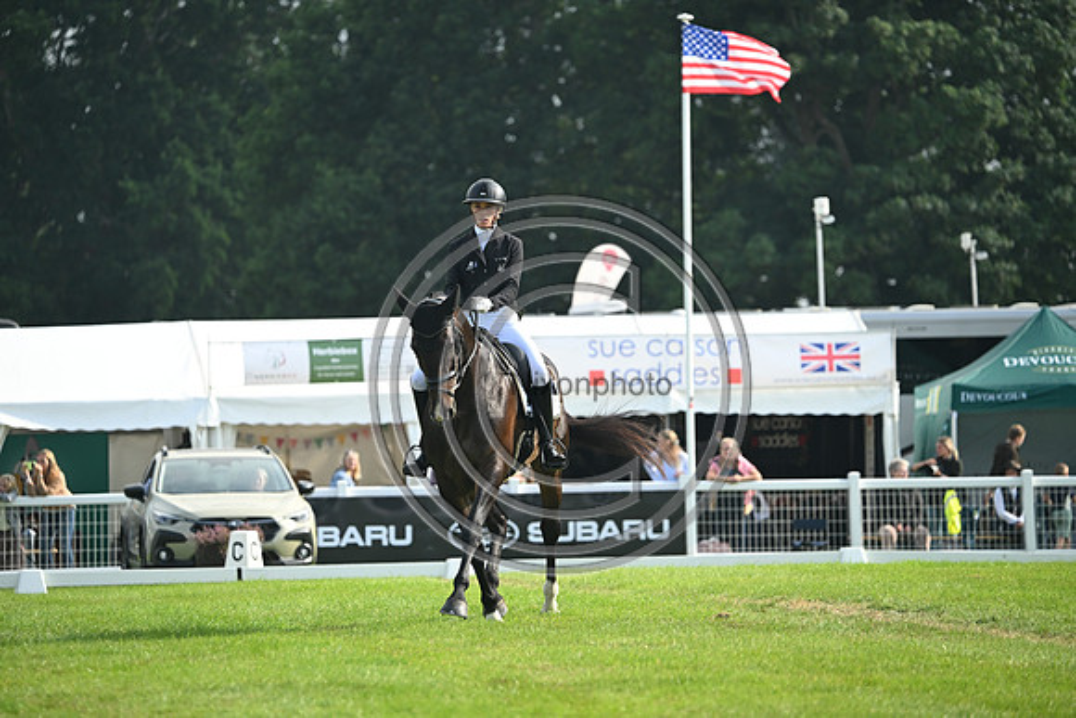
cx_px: 538
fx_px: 7175
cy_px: 359
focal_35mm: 240
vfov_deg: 5.7
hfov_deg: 8.6
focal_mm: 240
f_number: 5
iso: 500
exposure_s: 1/1250
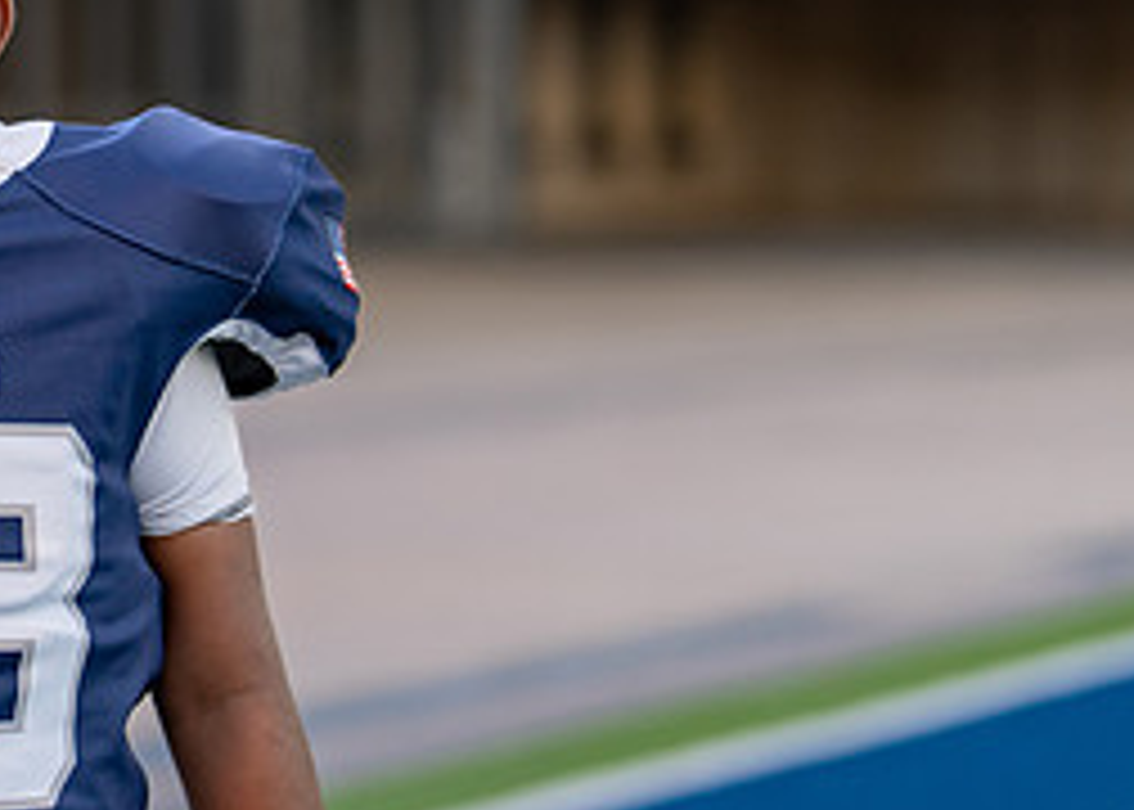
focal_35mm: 146
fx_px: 4702
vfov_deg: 9.8
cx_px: -140
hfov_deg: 13.5
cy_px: 322
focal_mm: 50
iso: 200
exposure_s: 1/400
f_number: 1.2
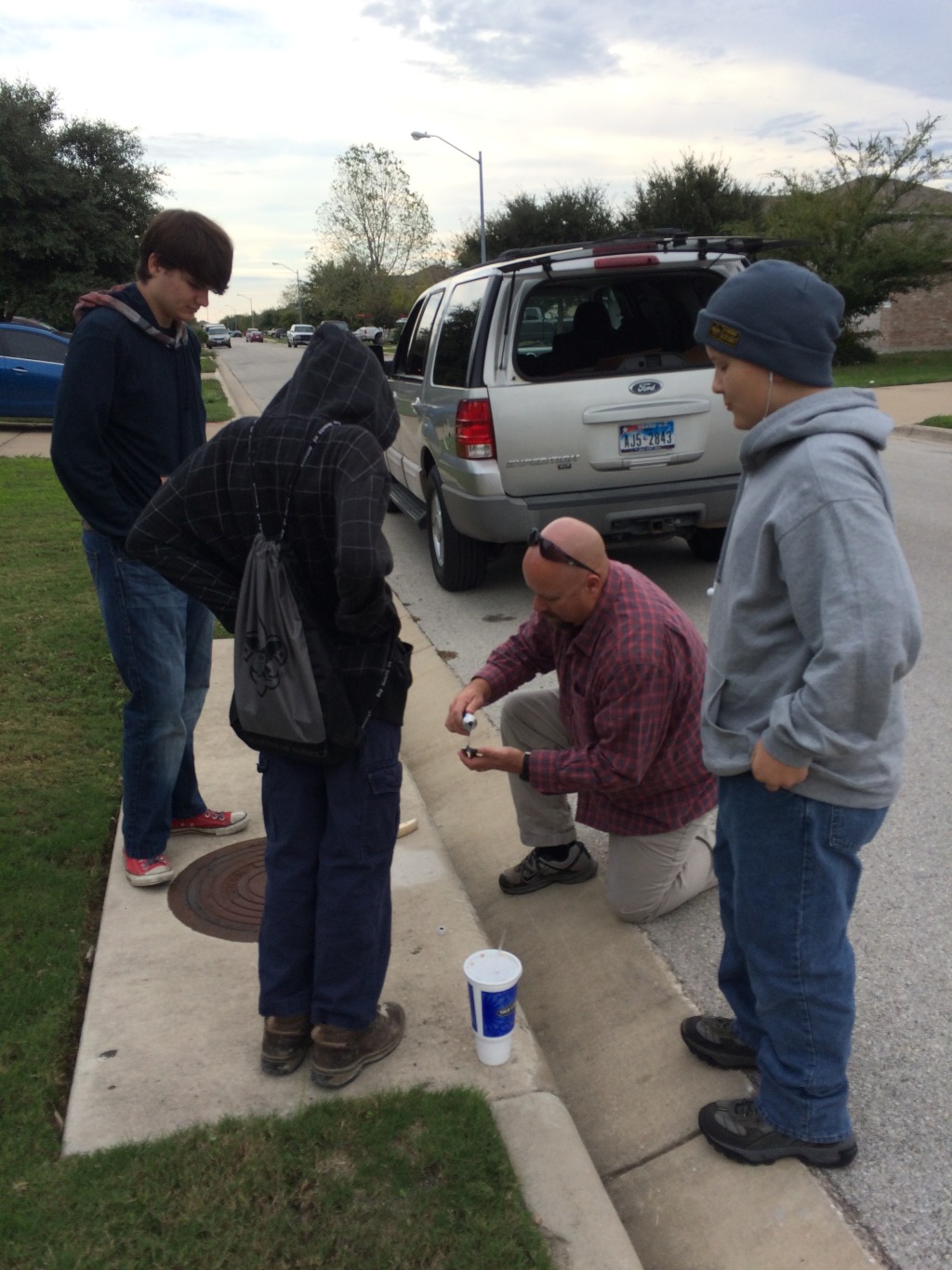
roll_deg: +0.5
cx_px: 476
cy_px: 635
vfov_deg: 61.7
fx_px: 1063
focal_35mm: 29
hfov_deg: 48.2
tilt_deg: -16.8
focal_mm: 4.15
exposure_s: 1/1026
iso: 32
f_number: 2.2
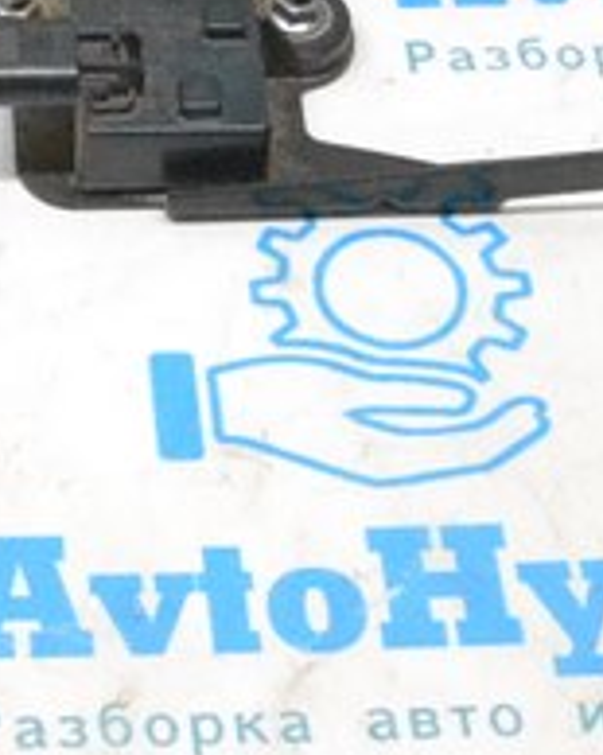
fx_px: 3327
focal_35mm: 149
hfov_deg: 10.1
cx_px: -187
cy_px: -438
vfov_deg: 12.2
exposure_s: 1/100
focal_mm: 20
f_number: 13
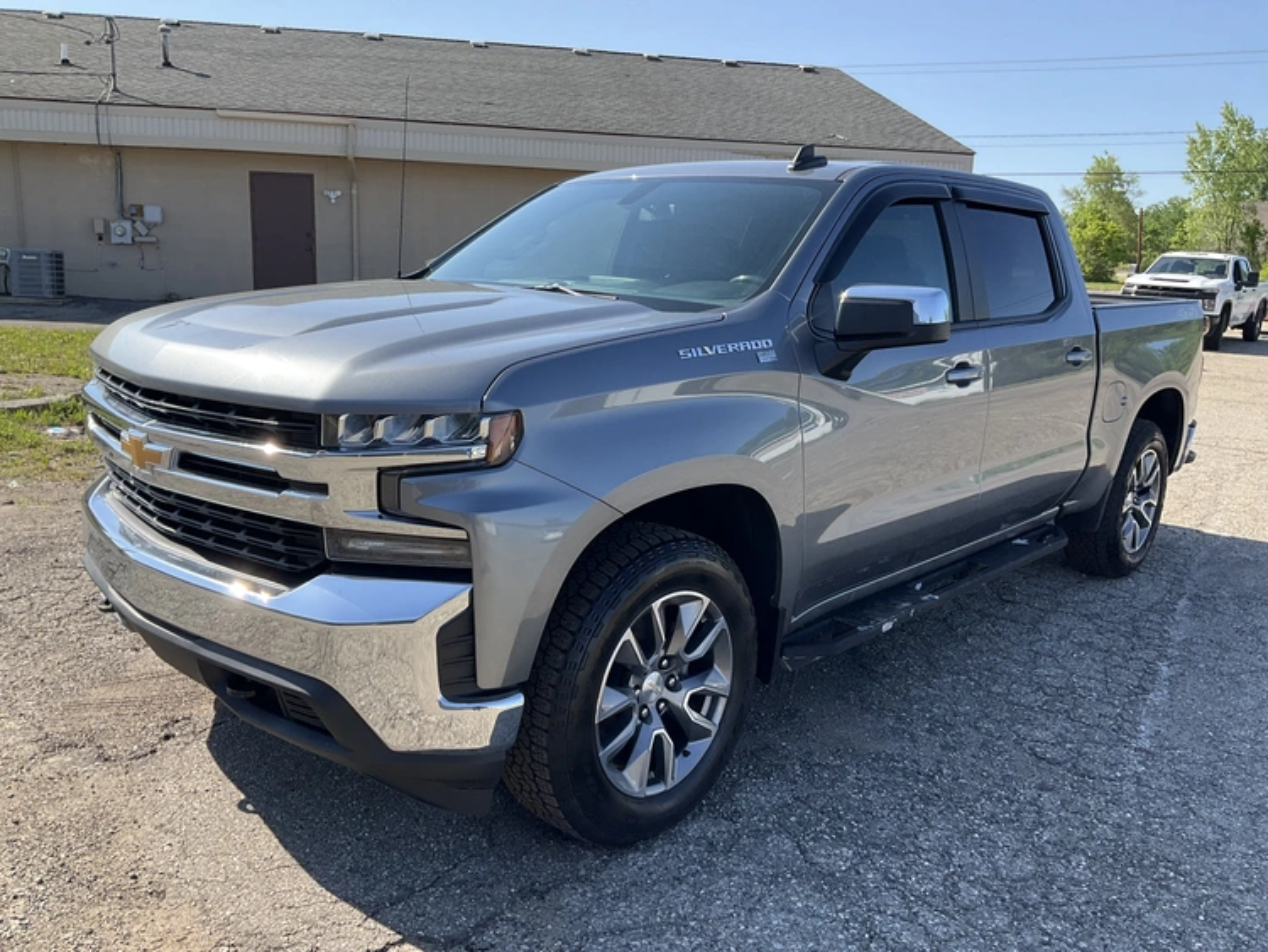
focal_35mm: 29
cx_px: 634
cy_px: 476
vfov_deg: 48.3
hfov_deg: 61.6
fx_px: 1063
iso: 25
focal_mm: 3
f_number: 1.8
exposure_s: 1/666
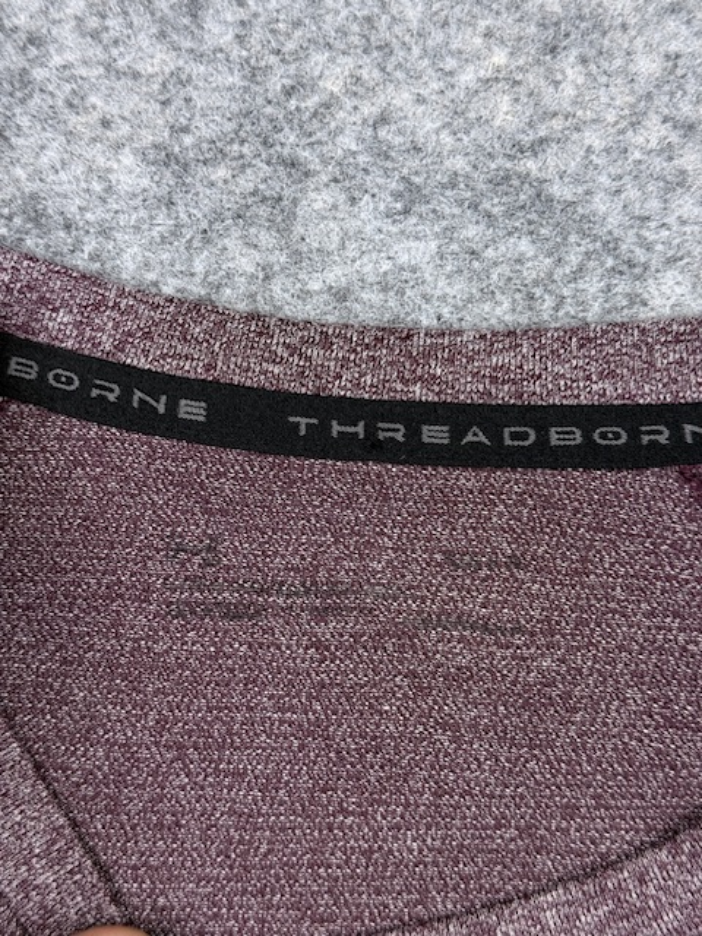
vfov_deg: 39.7
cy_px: 468
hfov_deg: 30.3
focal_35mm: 48
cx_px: 351
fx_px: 1298
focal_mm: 6.76
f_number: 1.78
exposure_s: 1/100
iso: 100
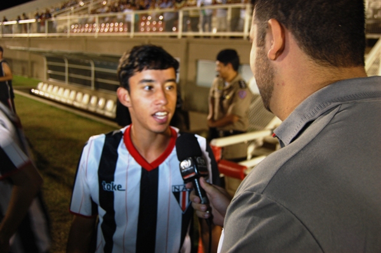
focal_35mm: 33
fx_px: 349
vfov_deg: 39.9
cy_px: 126
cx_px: 190
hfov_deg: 57.3
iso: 400
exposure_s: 1/50
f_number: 3.8
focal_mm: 22
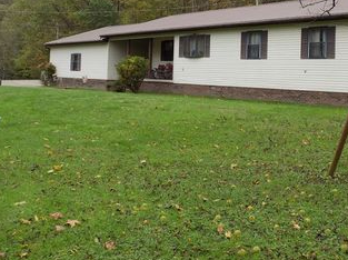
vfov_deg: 29.6
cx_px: 256
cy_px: 55
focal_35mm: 48
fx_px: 482
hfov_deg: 38.8
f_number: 3.3
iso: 80
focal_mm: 5.3
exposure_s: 1/160
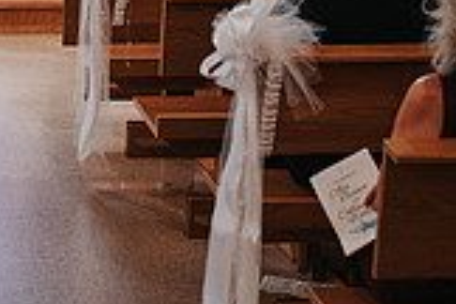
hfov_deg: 14.6
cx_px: -183
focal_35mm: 133
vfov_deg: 9.9
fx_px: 1685
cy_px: -198
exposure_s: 1/125
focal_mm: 35
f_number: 2.8
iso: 900
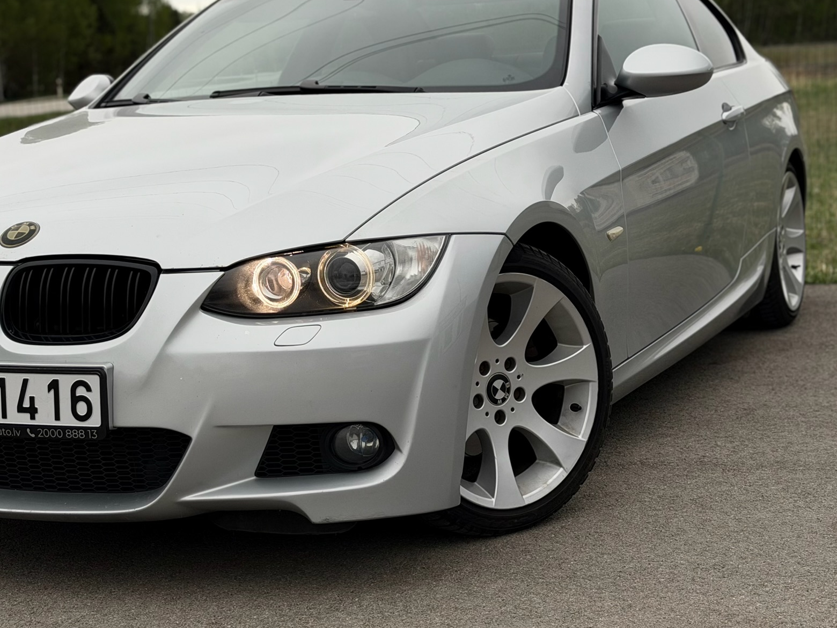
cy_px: 267
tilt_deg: -7.4
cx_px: 300
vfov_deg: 23.3
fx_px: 1523
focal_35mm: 63
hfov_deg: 30.6
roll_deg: +0.7
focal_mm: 6.76
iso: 64
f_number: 1.78
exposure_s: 1/837
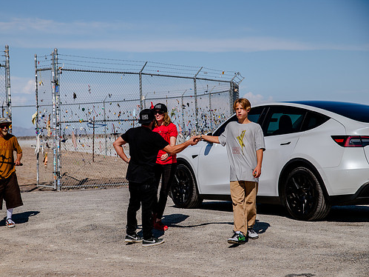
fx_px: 1012
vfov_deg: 15.6
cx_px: 162
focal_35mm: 95
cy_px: 142
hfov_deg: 20.6
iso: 160
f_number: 6.3
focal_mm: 85
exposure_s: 1/2000
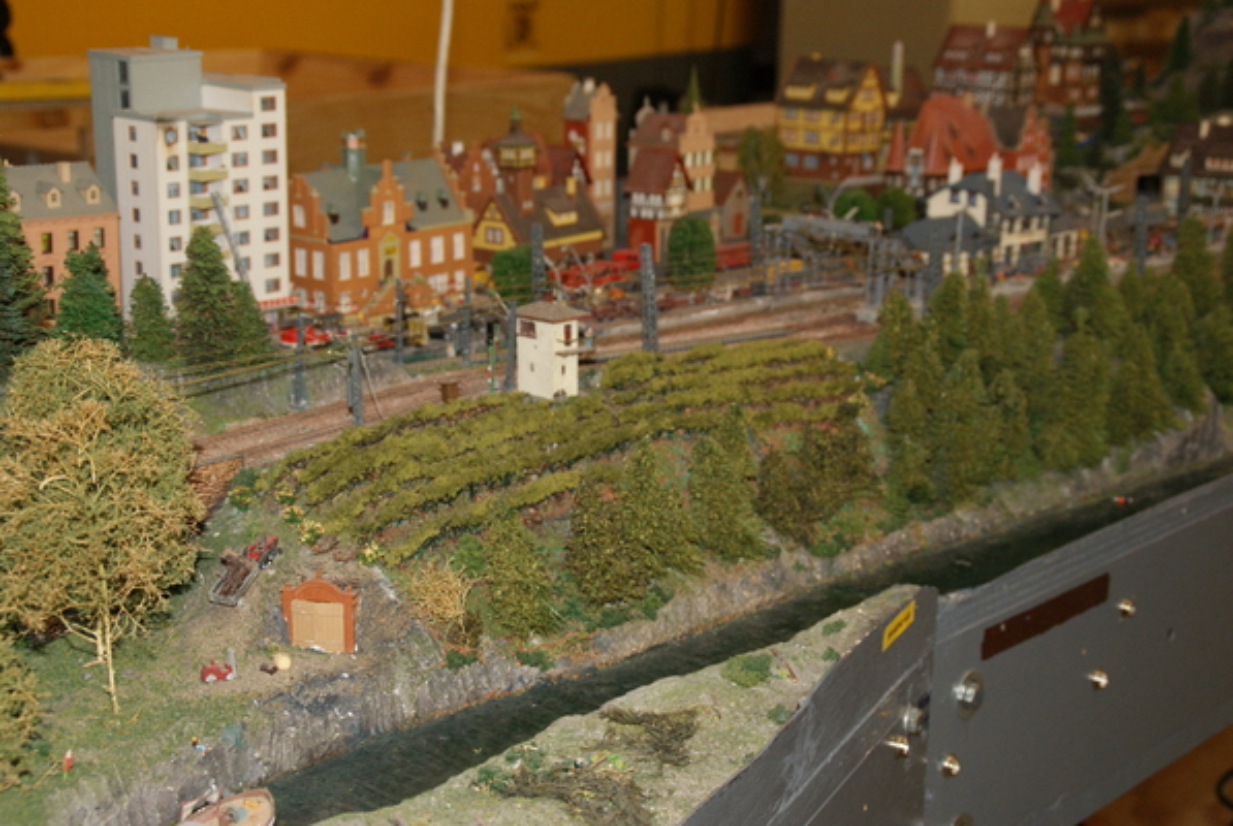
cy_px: 413
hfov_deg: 33.4
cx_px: 616
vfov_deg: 22.7
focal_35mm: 60
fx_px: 2058
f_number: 5.6
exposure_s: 1/60
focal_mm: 40
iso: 400
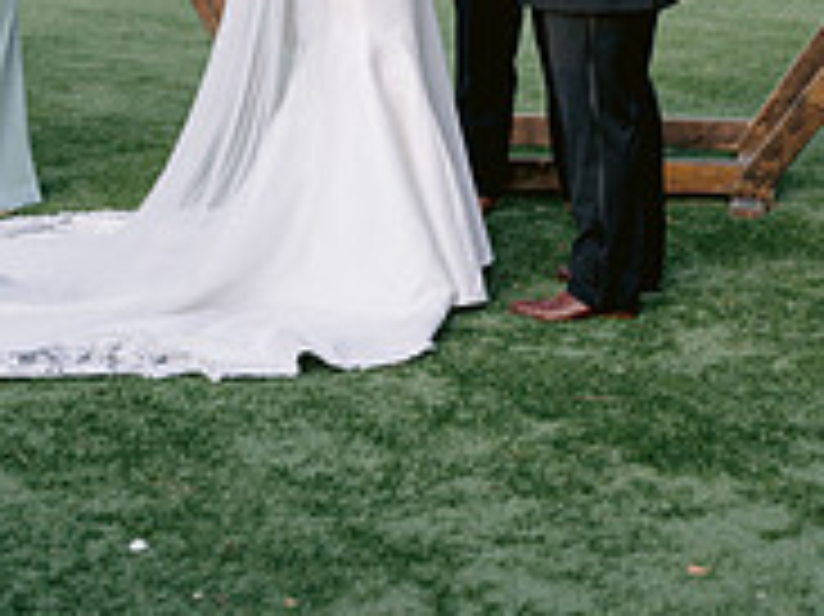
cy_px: -301
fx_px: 2807
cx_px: 347
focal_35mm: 118
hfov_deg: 16.7
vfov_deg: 12.0
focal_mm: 50
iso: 400
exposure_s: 1/800
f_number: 2.2
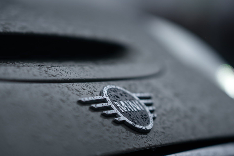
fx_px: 813
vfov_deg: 11.0
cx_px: 108
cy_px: 97
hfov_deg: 16.4
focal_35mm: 125
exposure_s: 1/1250
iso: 100
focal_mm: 85
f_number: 1.6
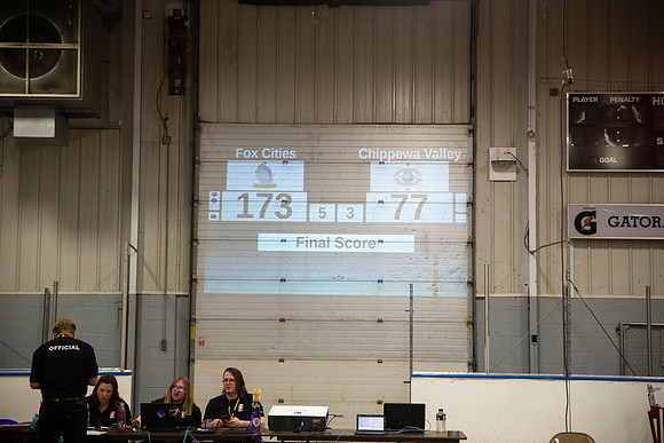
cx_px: 332
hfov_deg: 28.8
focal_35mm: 70
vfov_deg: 19.5
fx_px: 1291
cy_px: 222
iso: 800
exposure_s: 1/100
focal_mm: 70
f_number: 2.8
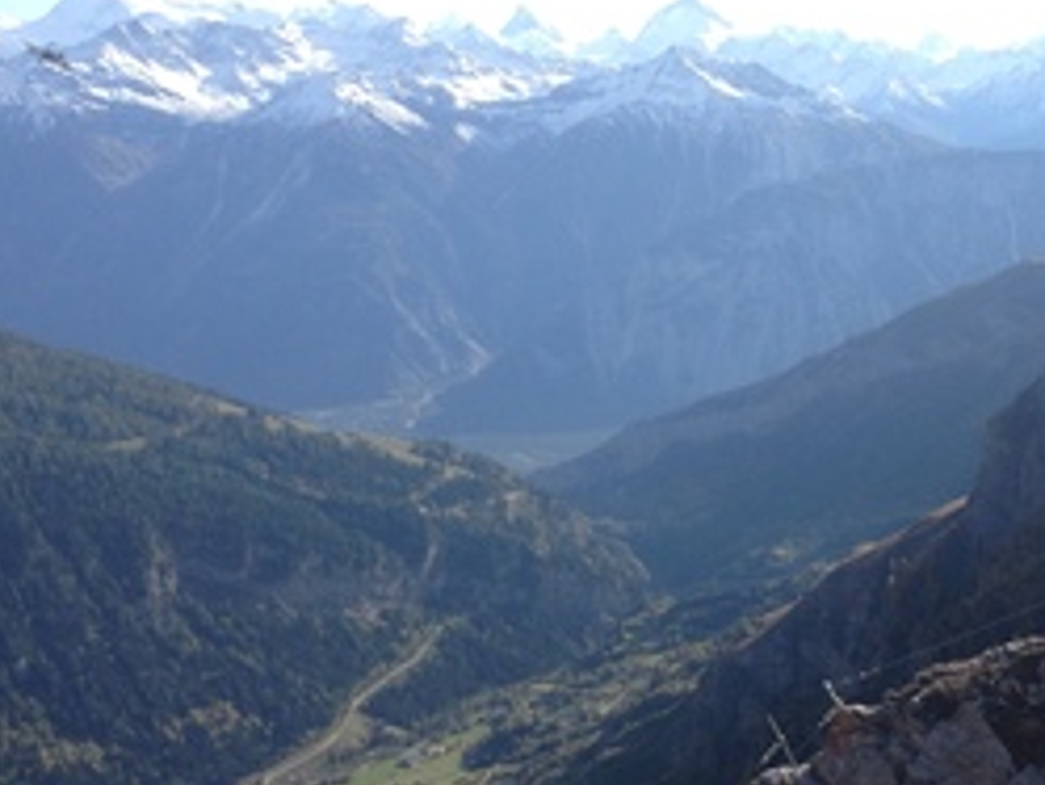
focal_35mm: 75
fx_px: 2265
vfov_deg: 19.5
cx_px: 766
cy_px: 584
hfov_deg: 25.7
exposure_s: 1/968
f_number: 2.4
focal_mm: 4.28
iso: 50
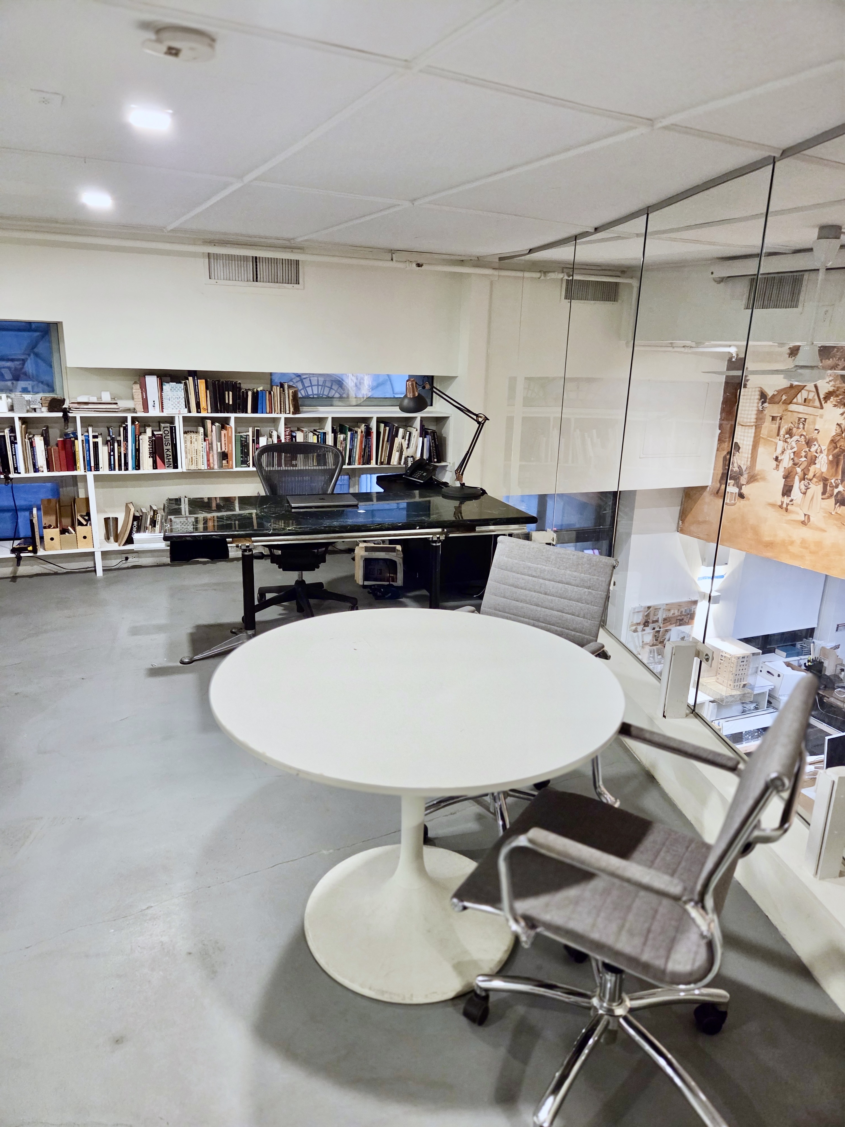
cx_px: 422
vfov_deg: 73.9
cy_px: 564
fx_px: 749
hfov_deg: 58.9
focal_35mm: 23
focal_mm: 5.4
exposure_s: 1/120
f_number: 1.8
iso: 800
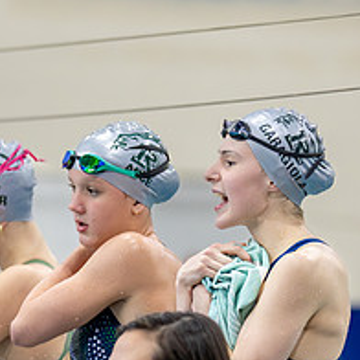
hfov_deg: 3.2
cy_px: 239
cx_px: 194
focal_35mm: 540
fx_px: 6354
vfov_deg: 3.2
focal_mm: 135
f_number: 1.8
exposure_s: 1/1000
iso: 1600
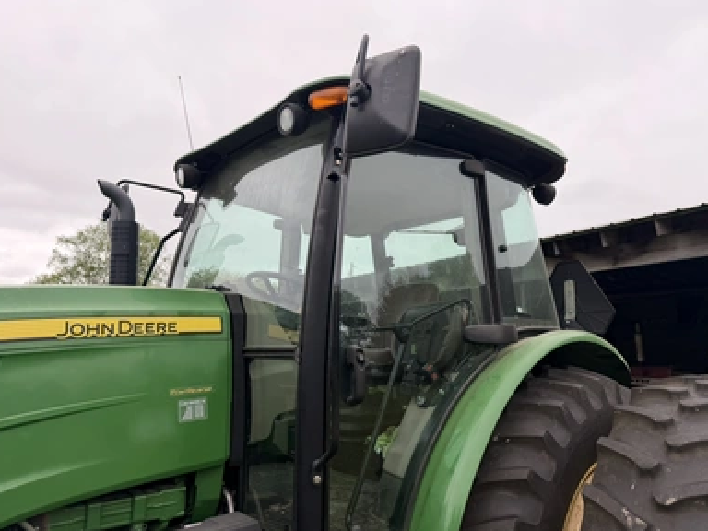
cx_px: 358
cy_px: 260
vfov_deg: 54.9
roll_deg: -4.9
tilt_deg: +12.4
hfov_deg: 69.4
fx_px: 511
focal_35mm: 25
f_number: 1.78
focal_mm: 6.76
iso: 80
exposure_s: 1/1075
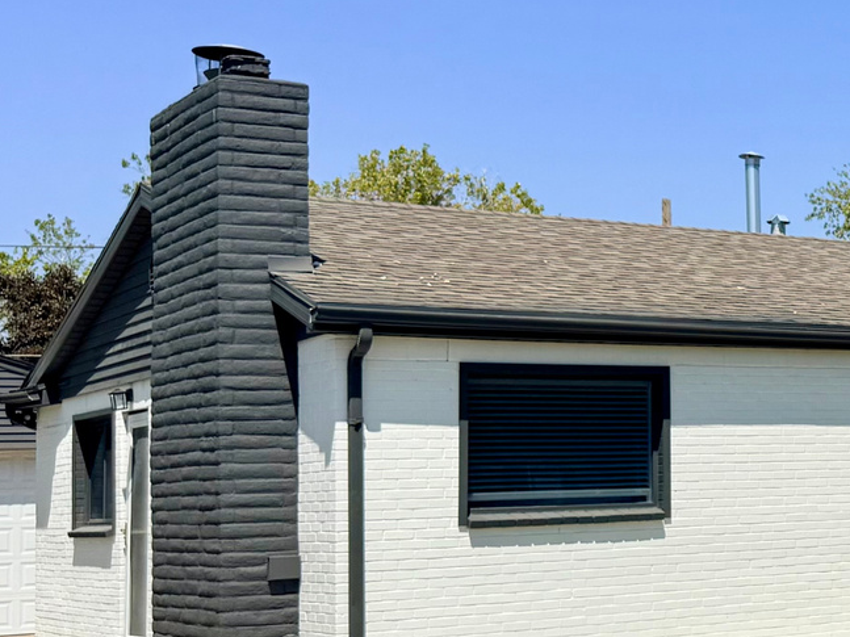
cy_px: 328
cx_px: 1147
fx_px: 1866
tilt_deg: +4.4
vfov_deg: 19.4
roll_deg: +1.9
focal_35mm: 76
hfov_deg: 22.5
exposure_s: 1/7353
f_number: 1.78
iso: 80
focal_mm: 6.76
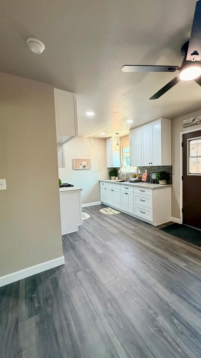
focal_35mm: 16
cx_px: 120
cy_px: 179
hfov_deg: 66.5
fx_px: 152
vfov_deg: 99.4
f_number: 2.2
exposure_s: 1/121
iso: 320
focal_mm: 2.22
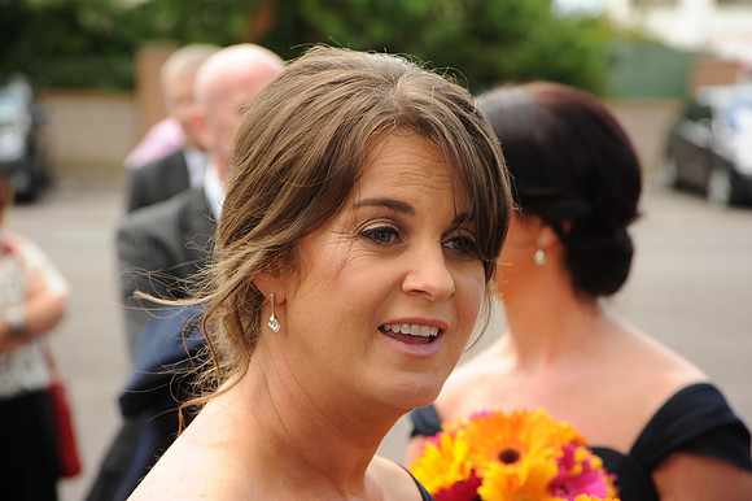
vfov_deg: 11.4
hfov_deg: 17.1
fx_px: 2505
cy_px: 250
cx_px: 376
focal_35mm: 120
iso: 400
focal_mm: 120
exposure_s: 1/200
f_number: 7.1
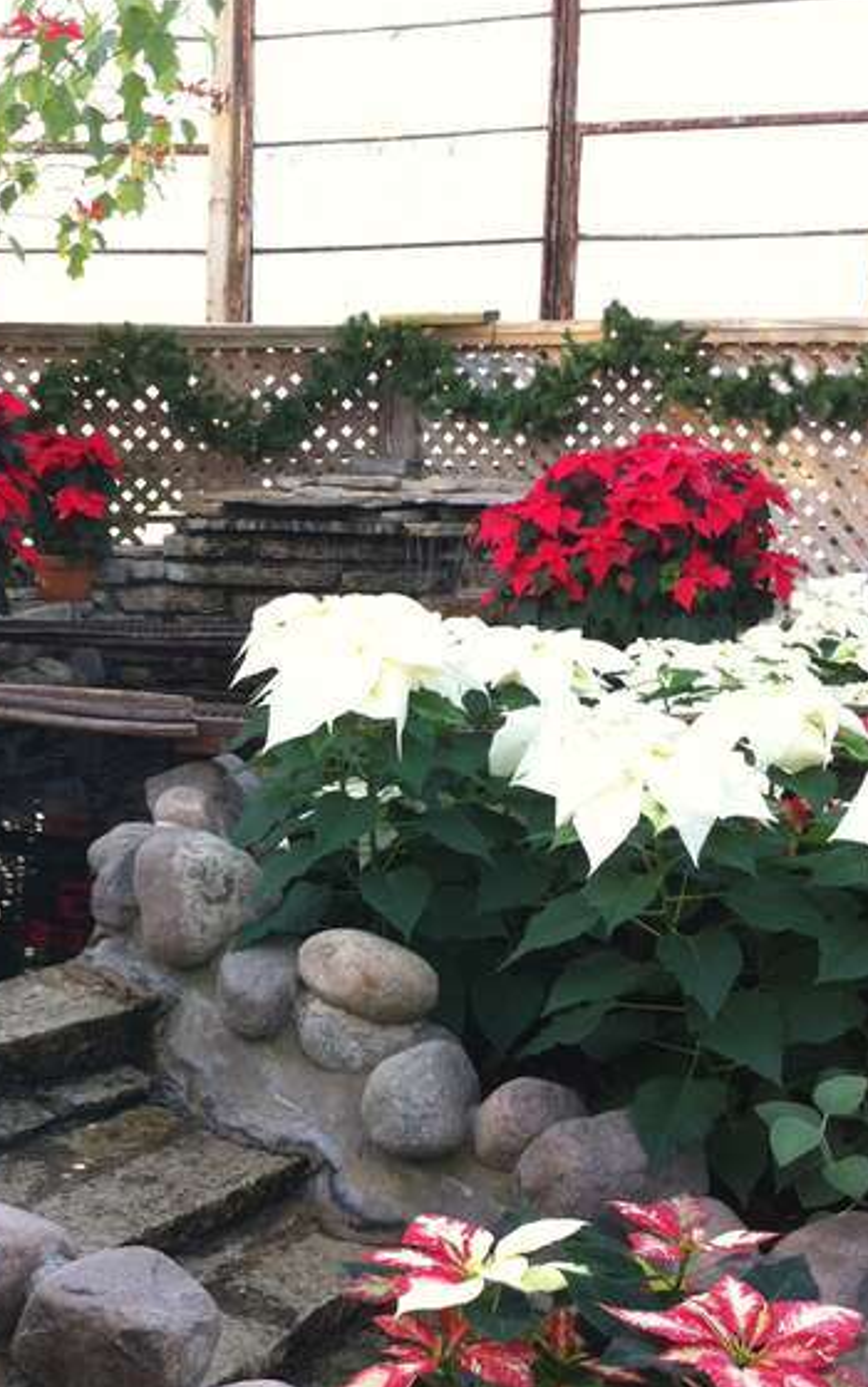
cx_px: 151
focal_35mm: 53
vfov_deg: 38.0
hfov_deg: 24.0
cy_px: 856
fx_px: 2003
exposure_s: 1/24
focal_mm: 3.85
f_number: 2.8
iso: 80
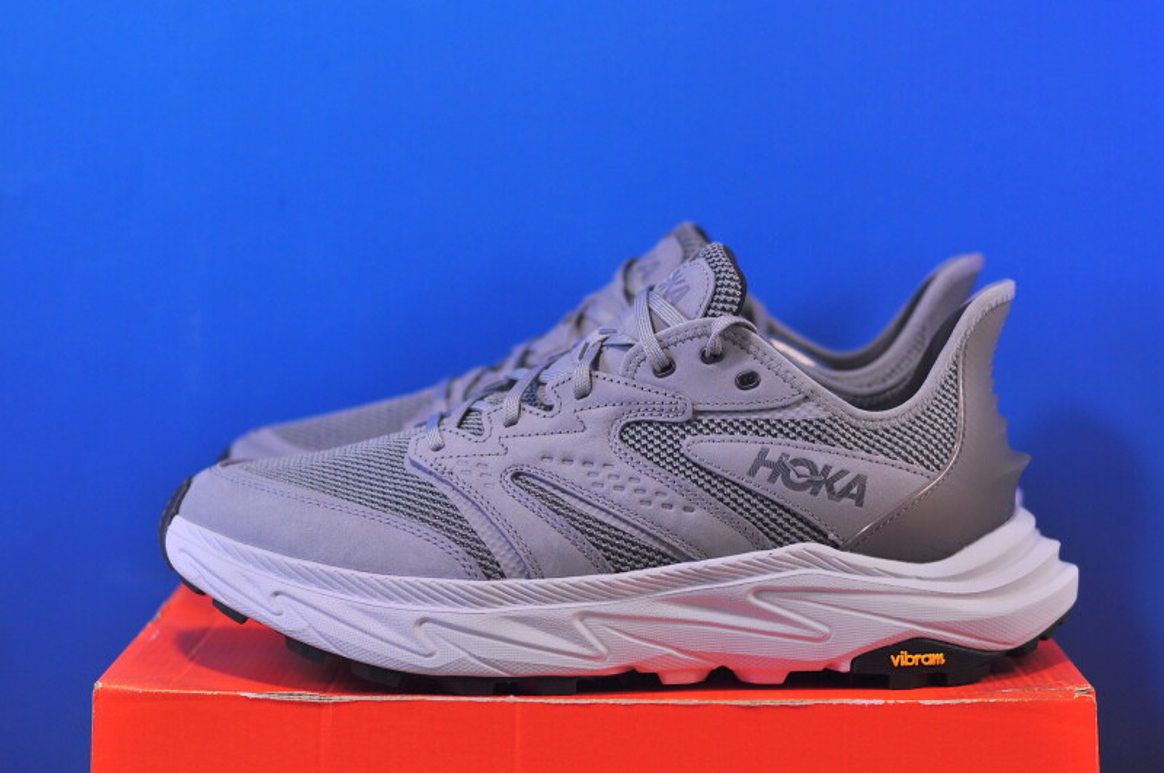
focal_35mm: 75
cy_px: 386
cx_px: 582
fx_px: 2422
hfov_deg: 27.0
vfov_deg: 18.1
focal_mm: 50
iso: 250
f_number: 2.8
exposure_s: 1/320
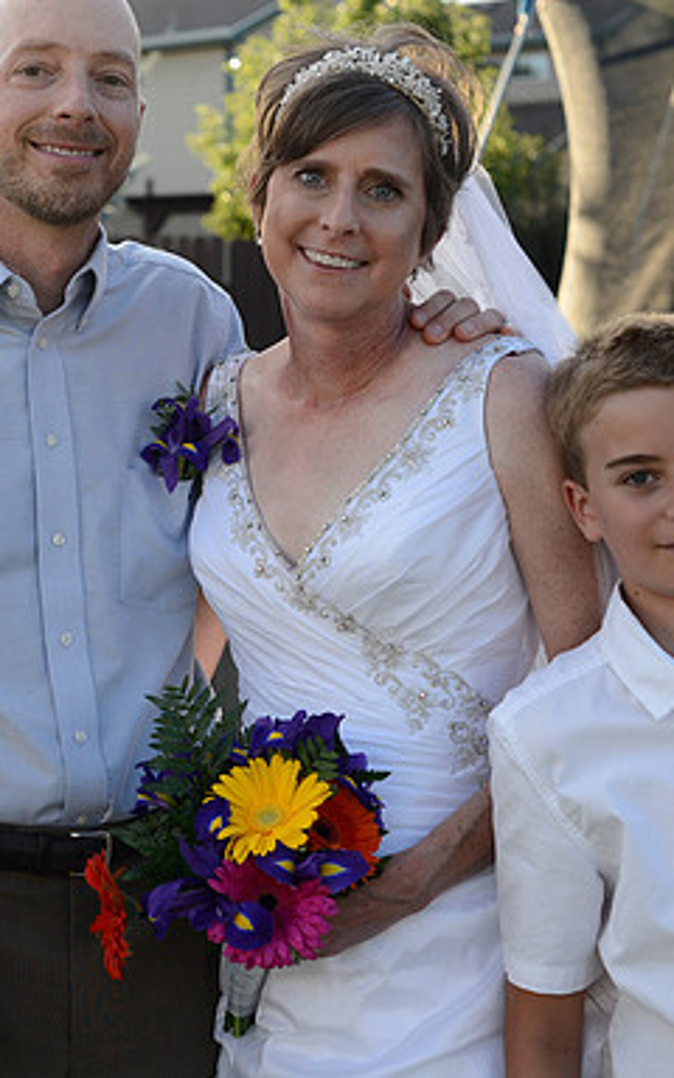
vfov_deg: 26.8
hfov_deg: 16.8
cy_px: 538
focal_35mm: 77
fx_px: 2263
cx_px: 118
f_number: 5
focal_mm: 50
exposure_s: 1/400
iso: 400
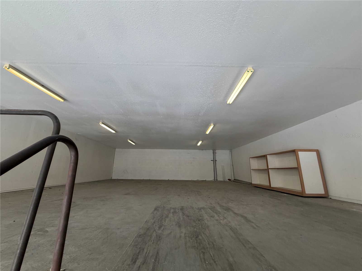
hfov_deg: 102.1
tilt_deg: +13.0
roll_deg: -0.3
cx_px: 181
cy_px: 136
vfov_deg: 85.7
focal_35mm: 14
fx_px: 146
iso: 200
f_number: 2.2
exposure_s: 1/120
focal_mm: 2.22
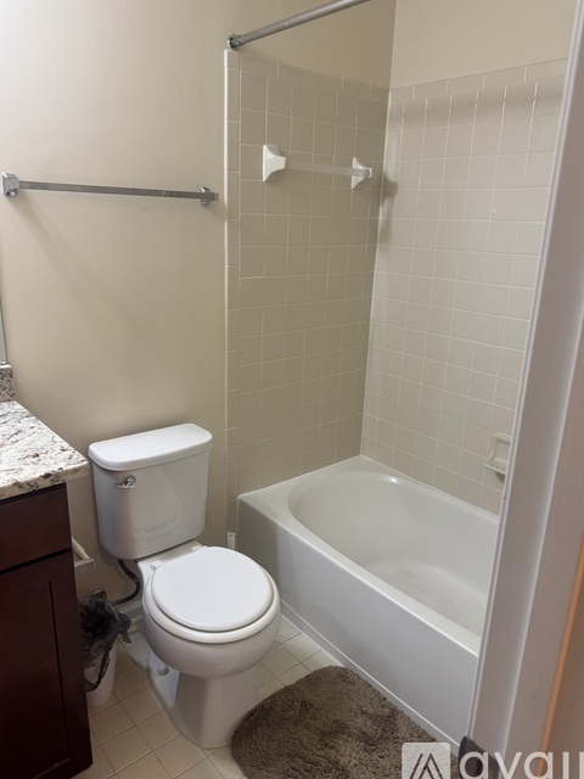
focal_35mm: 25
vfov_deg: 69.4
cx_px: 294
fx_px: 562
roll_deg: -2.0
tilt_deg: -15.5
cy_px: 385
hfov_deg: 54.9
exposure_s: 1/60
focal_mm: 6.76
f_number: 1.78
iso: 125
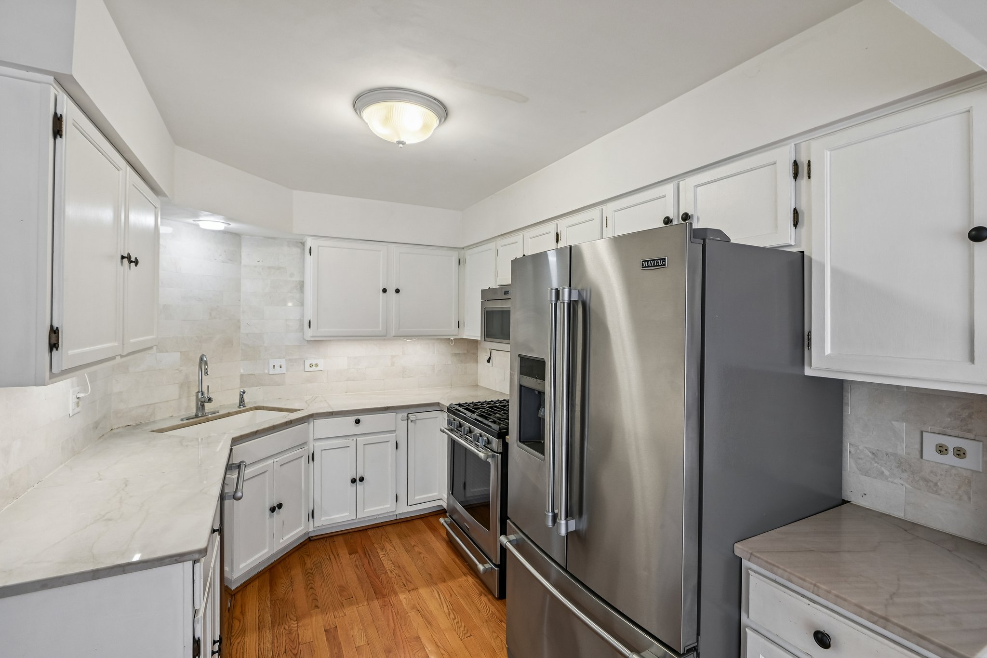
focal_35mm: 16
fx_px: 439
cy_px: 329
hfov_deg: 96.7
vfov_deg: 73.7
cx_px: 494
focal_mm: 16
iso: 400
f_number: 13
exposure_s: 1/6
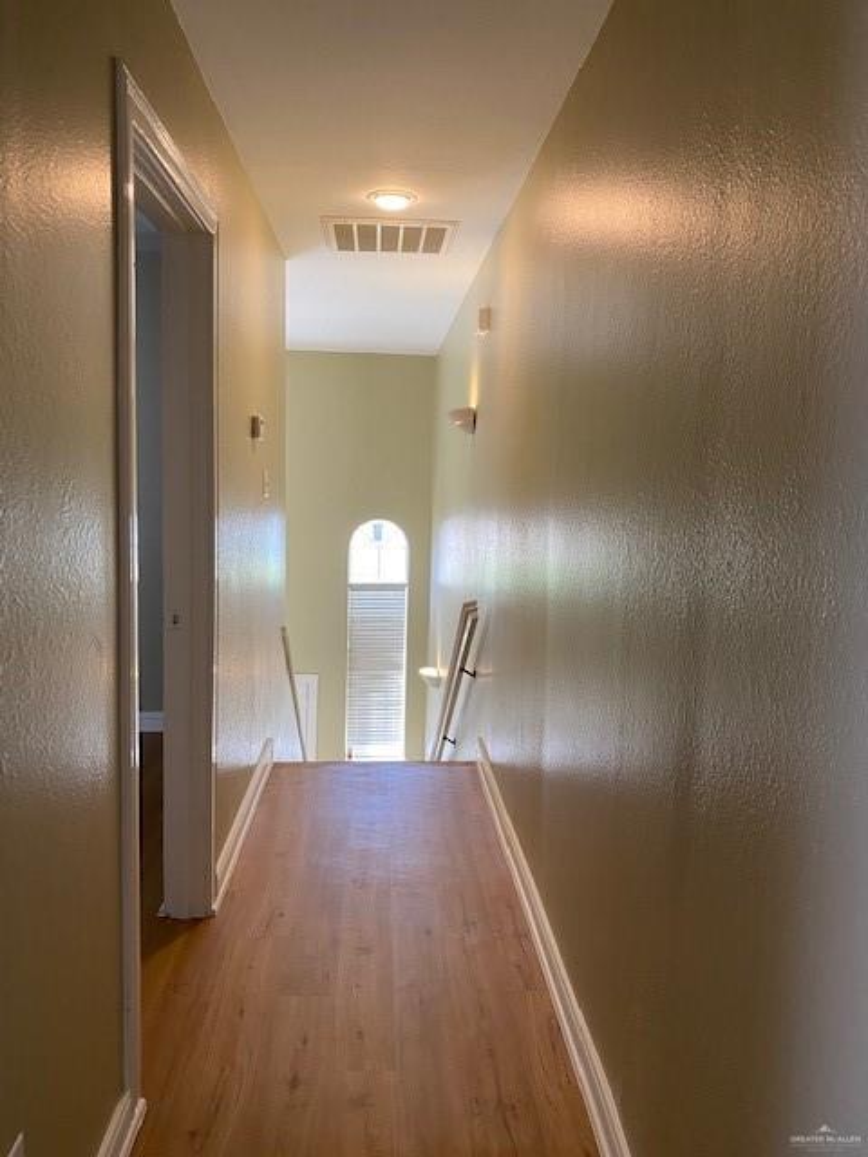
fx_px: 869
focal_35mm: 26
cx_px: 434
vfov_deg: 67.3
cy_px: 578
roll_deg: -1.0
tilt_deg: -6.5
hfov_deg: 53.1
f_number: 1.8
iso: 80
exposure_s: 1/60
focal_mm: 4.25
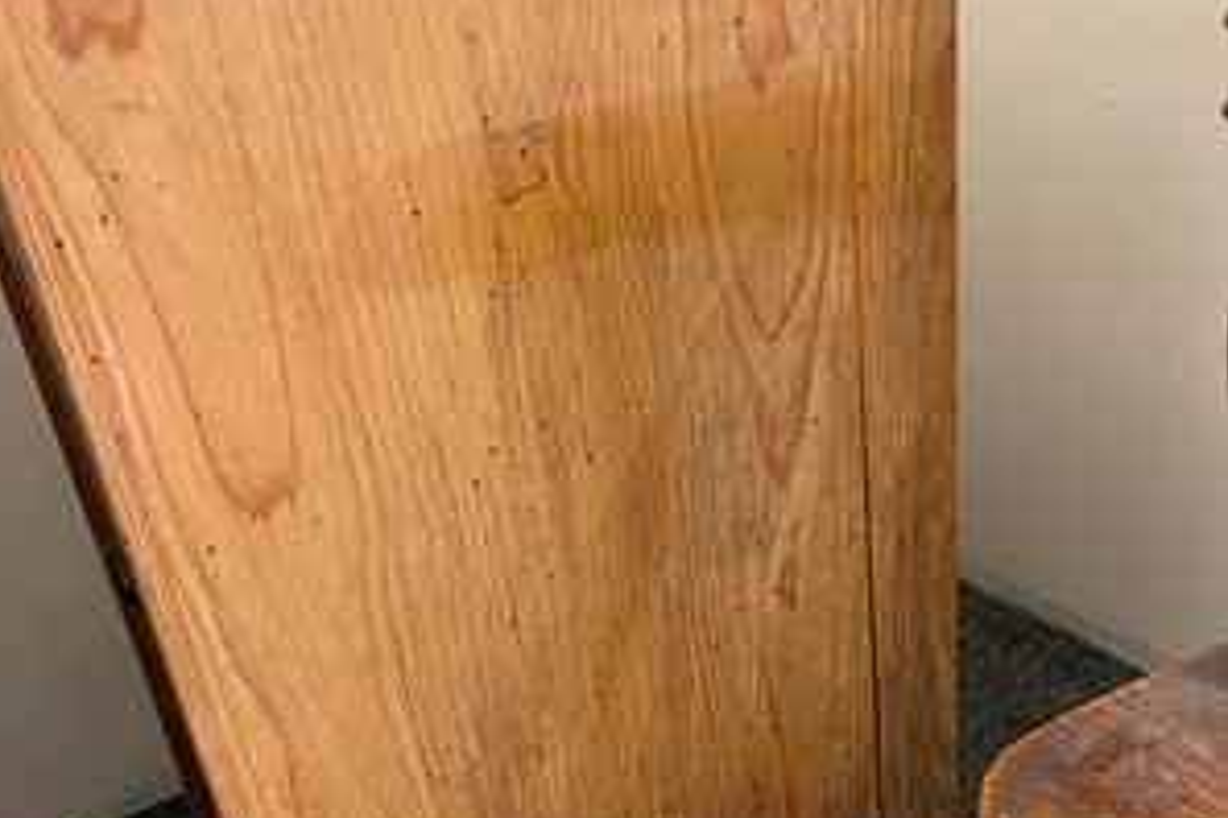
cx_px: 612
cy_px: 512
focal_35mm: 35
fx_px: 1194
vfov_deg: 37.6
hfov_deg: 54.4
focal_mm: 5.1
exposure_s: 1/33
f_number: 1.6
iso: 640
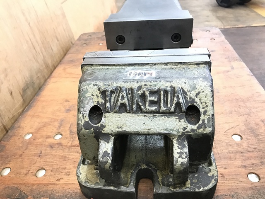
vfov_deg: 49.7
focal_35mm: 28
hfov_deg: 63.4
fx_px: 214
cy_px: 100
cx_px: 132
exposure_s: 1/15
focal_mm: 3.99
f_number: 1.8
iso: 64
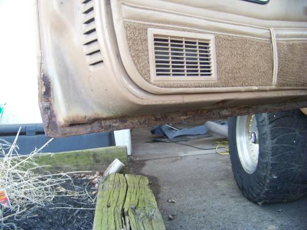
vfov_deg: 39.7
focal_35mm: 36
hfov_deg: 51.4
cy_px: 115
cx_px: 154
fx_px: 319
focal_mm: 5.85
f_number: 2.8
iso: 73
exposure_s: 1/30
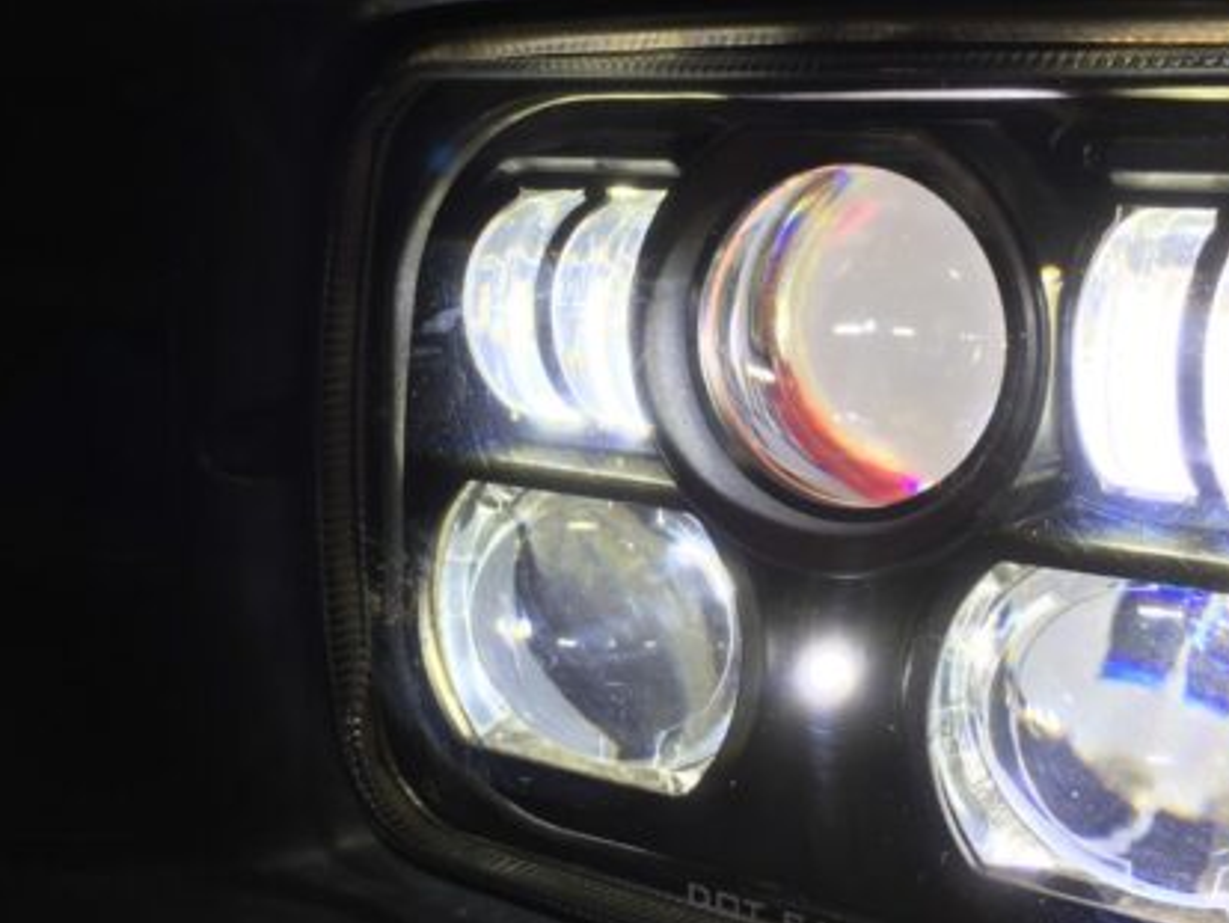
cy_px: 444
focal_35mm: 49
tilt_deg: -10.7
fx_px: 1741
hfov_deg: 38.9
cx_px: 650
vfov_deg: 29.7
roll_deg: -0.6
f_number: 2.2
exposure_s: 1/582
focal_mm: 4.15
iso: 25
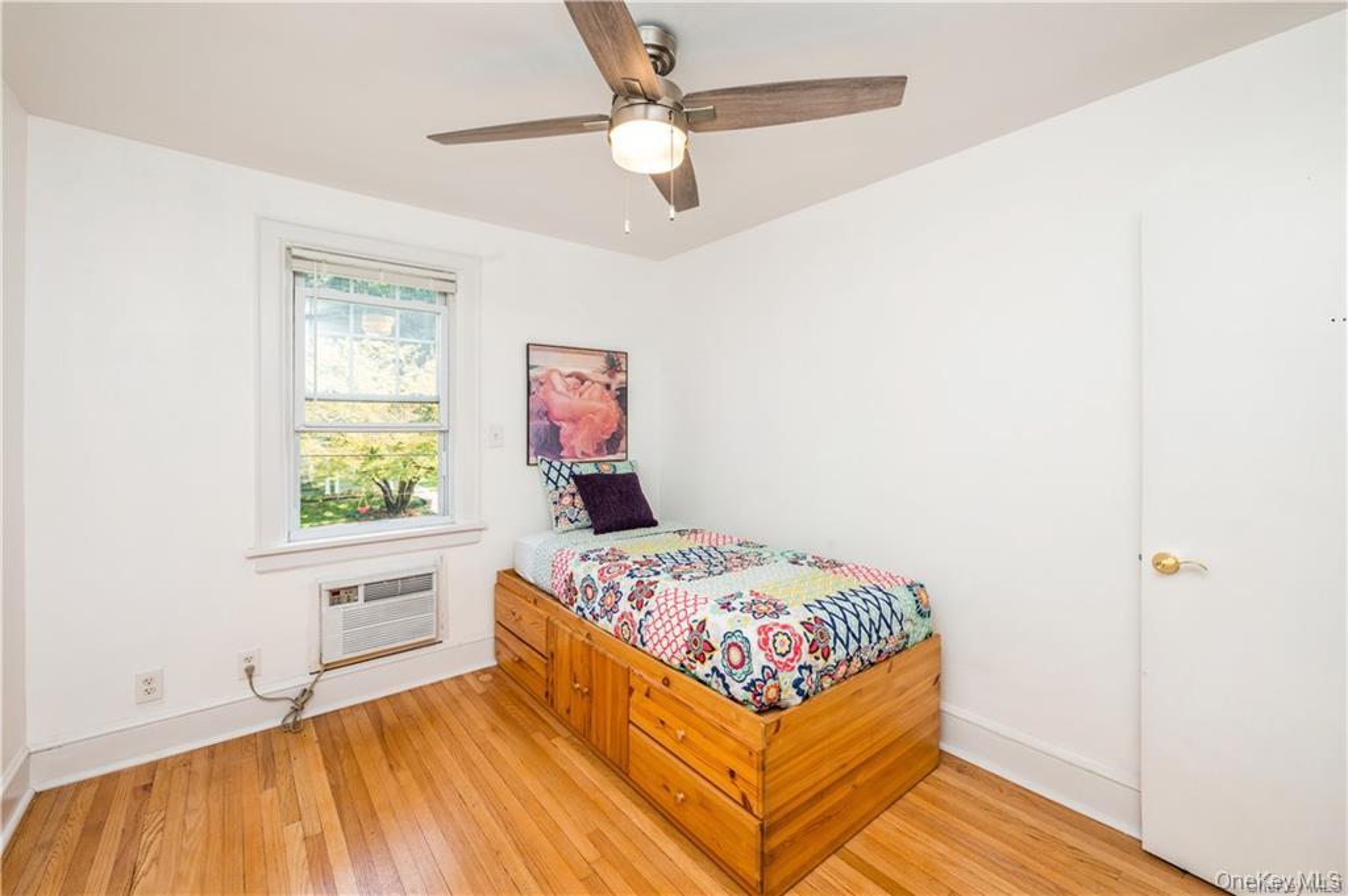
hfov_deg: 104.3
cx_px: 674
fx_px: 524
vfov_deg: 81.1
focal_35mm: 14
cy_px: 448
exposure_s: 1/20
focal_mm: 14
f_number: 11
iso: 200
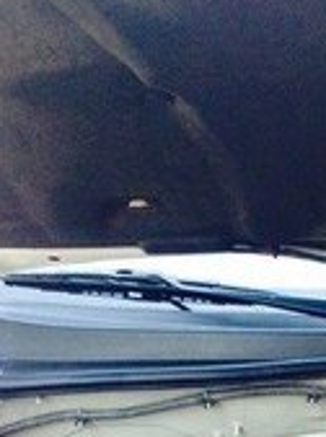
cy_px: 561
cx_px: 391
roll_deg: +0.6
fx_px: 1298
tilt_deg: -30.1
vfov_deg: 17.9
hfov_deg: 13.9
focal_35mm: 103
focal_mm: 4.28
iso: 100
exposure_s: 1/120
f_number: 2.4
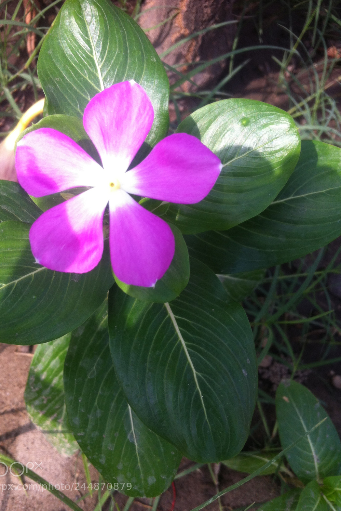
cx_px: 156
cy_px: 252
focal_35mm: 37
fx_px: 526
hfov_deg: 35.9
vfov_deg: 51.9
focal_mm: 3.85
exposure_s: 1/299
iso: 80
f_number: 2.8
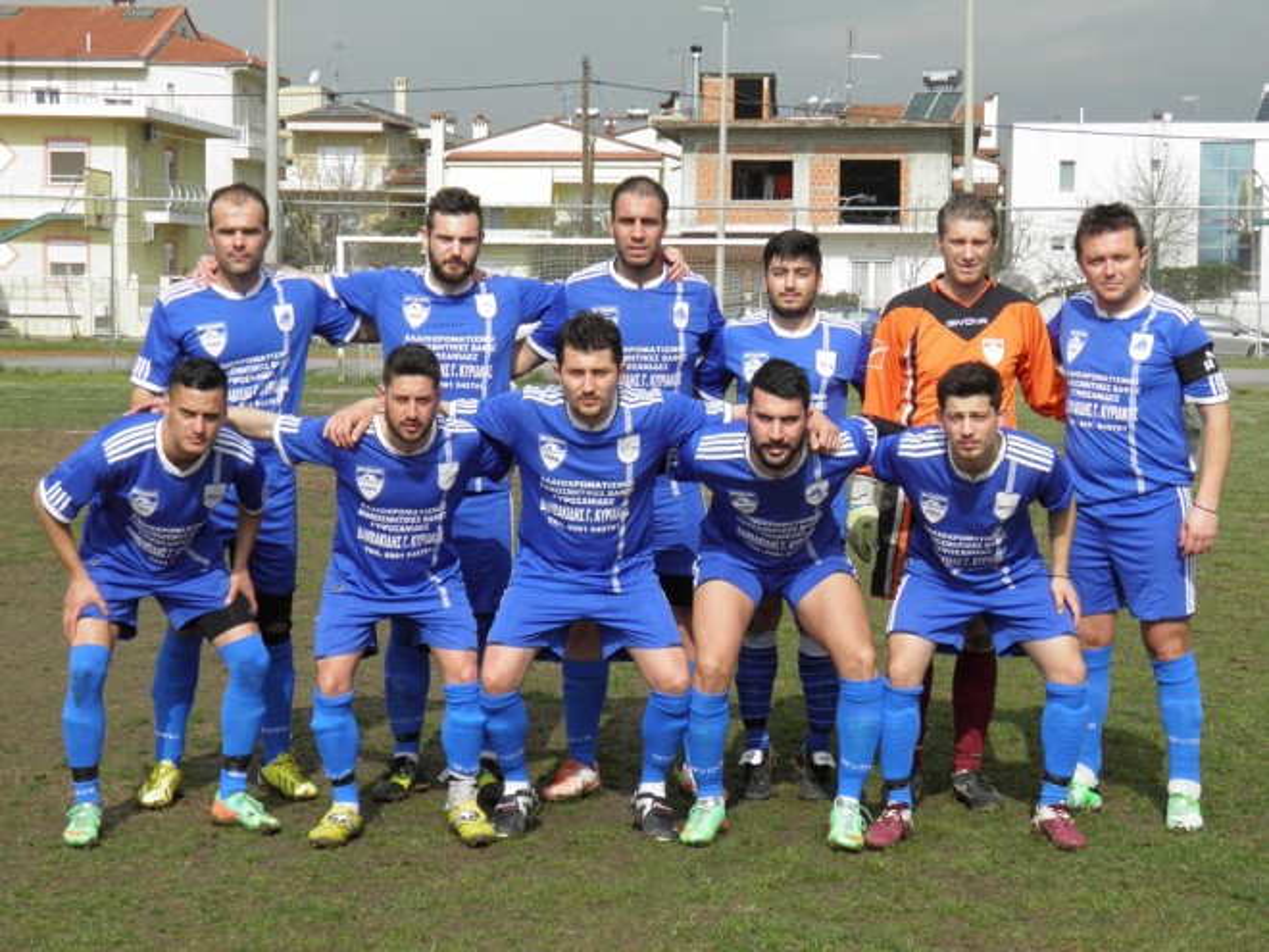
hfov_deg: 26.7
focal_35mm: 73
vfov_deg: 20.2
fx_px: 2676
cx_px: 634
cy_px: 476
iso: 50
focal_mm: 13.2
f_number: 5.5
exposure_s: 1/500
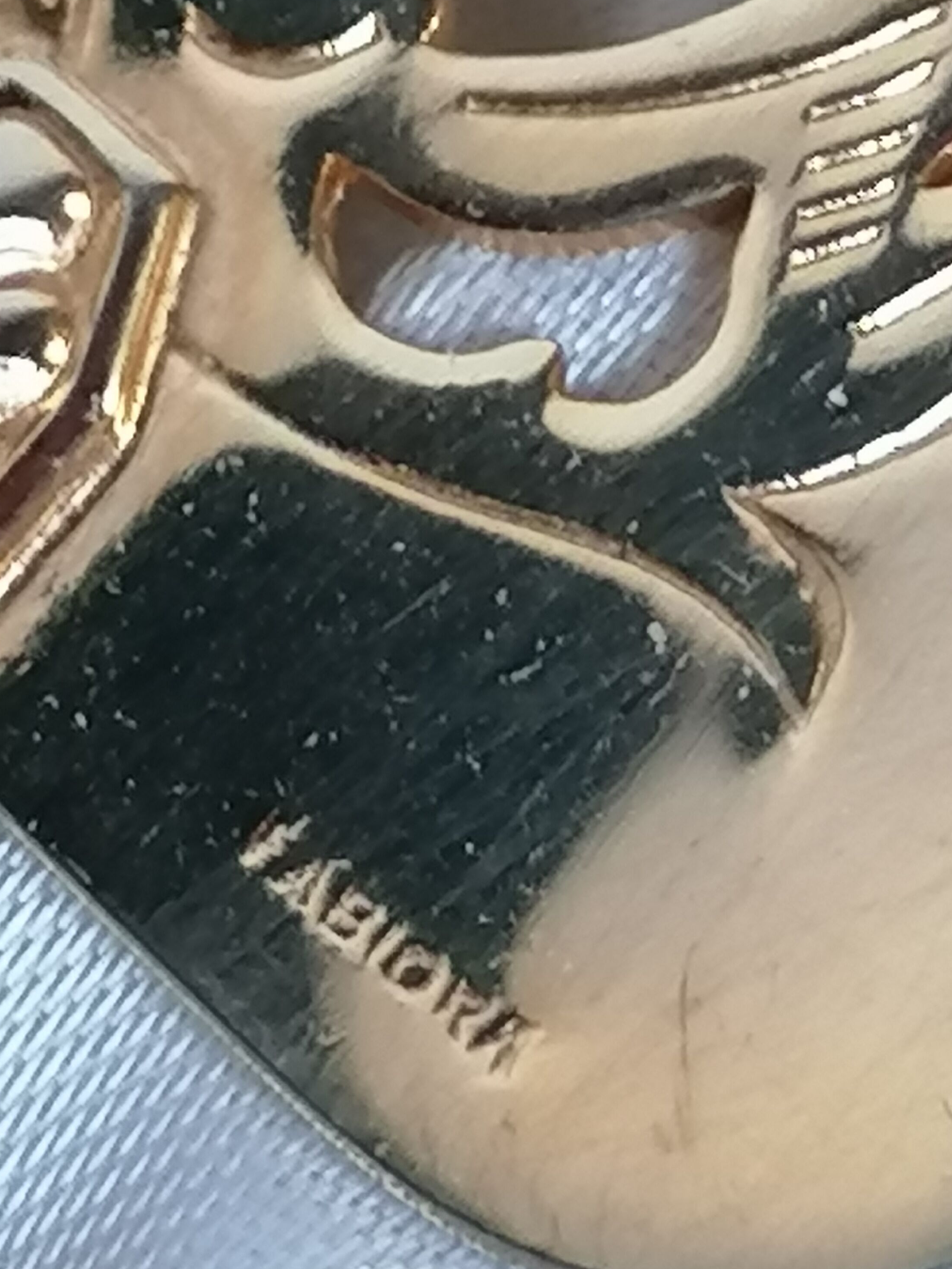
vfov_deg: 9.1
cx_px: 474
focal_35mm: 218
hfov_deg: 6.8
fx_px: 7993
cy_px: 537
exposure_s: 1/30
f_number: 1.8
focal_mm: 4.75
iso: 200
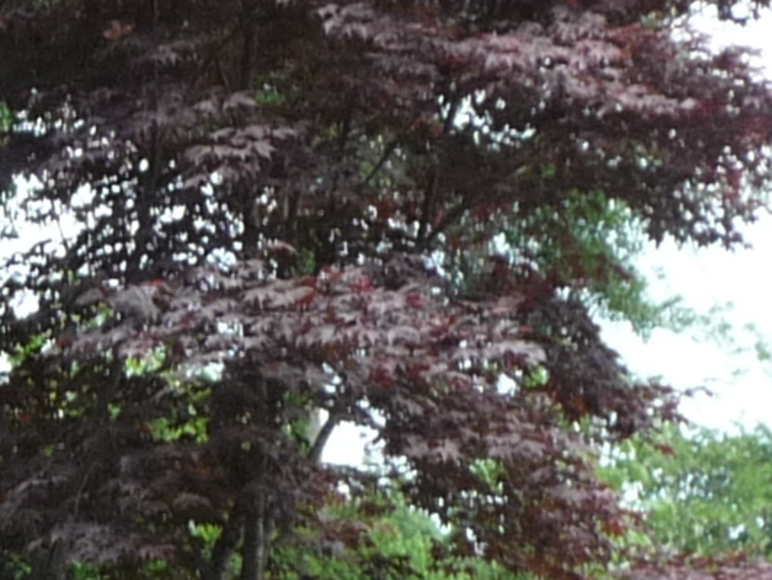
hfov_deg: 10.3
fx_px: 4129
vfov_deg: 7.9
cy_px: 927
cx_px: -416
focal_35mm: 185
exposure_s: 1/200
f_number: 3.4
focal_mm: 5
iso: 100
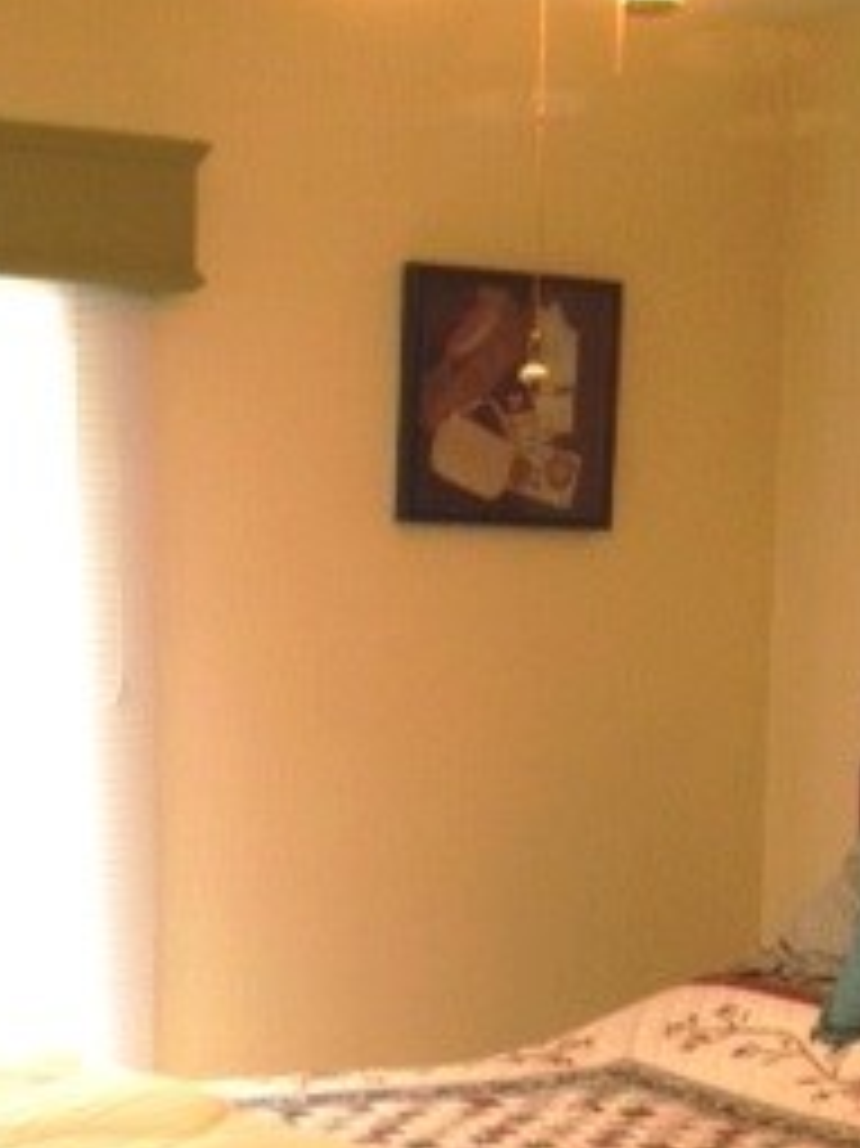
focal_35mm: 88
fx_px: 2917
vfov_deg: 21.7
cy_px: 1067
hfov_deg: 16.8
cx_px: 369
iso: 125
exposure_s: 1/20
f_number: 2.4
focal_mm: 4.28
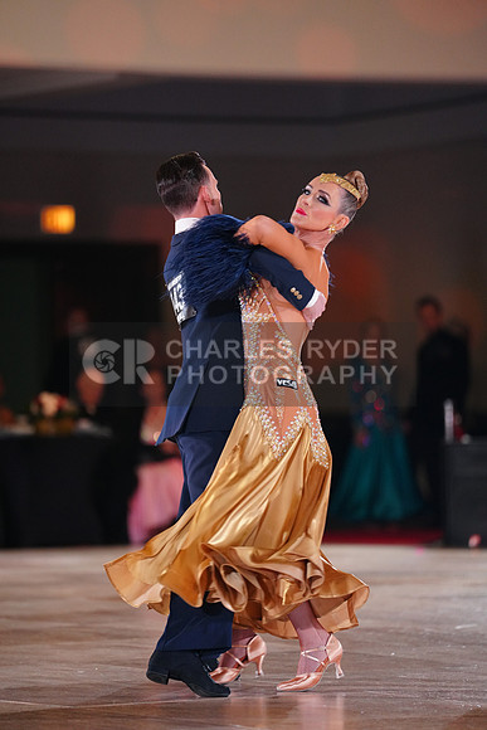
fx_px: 3995
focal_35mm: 197
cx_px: 244
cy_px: 365
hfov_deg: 7.0
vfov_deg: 10.4
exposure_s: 1/400
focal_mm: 197
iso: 2500
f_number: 2.8
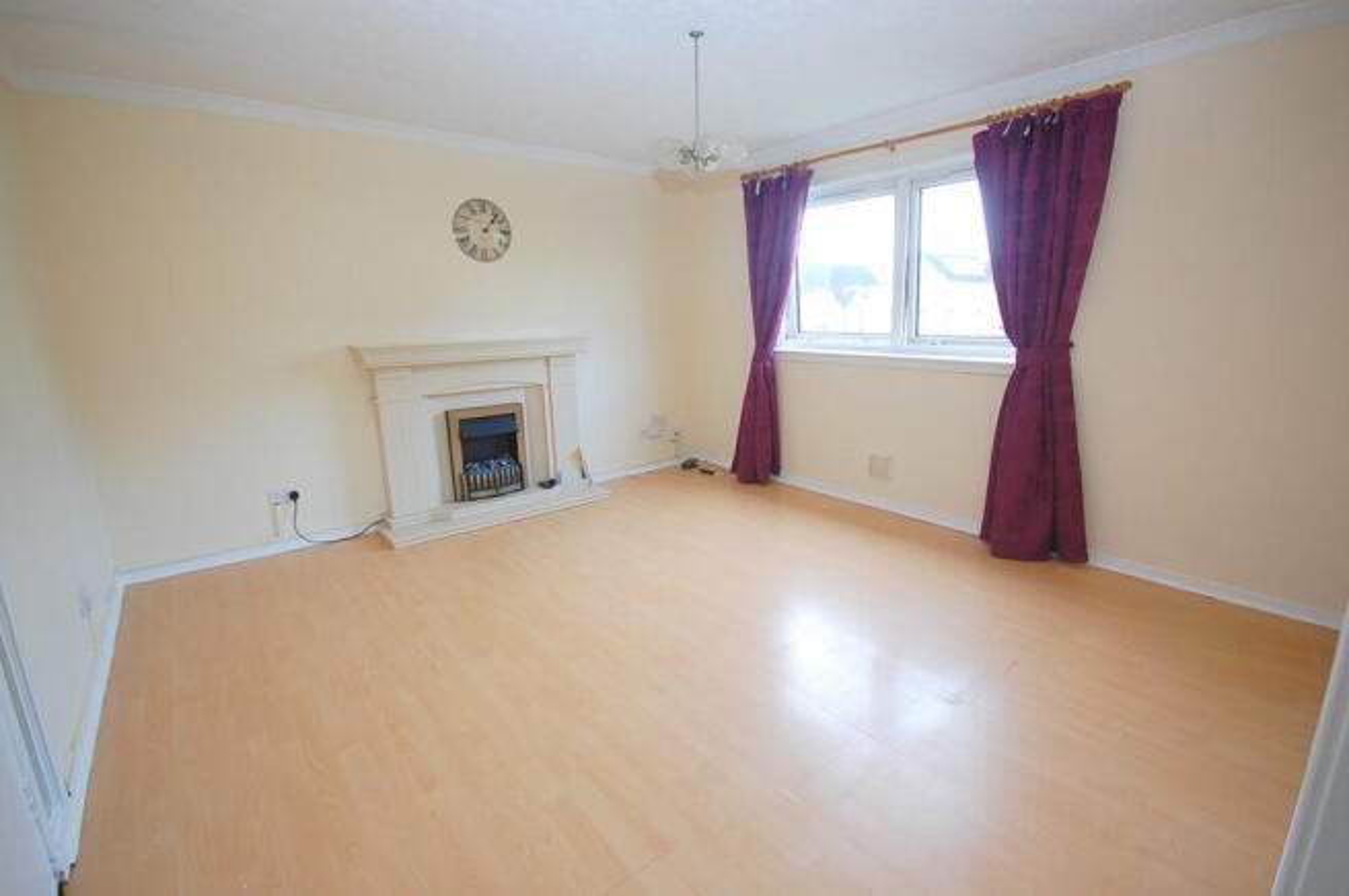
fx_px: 562
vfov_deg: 77.2
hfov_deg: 100.4
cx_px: 674
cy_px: 448
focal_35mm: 15
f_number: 4
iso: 400
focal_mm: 10
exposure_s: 1/60
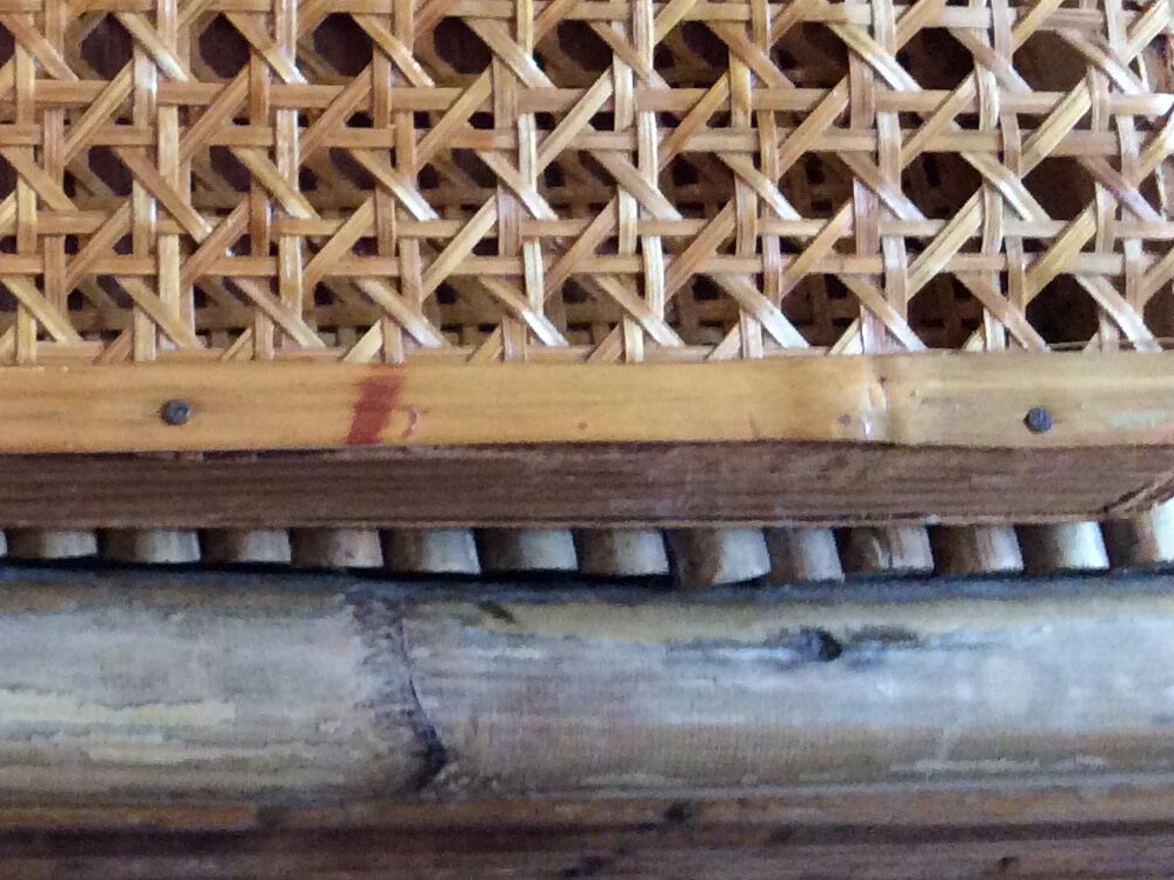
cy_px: -176
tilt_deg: -61.6
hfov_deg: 22.1
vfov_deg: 17.0
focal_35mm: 83
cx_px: -161
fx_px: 2814
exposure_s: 1/25
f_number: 2.4
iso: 200
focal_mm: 3.3
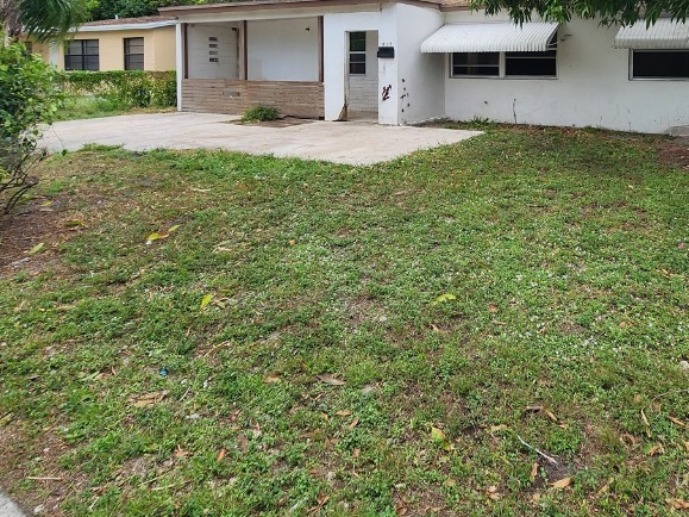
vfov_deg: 53.8
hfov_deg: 71.9
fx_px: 458
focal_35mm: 23
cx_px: 456
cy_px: 85
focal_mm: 2.2
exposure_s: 1/338
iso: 50
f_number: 2.2
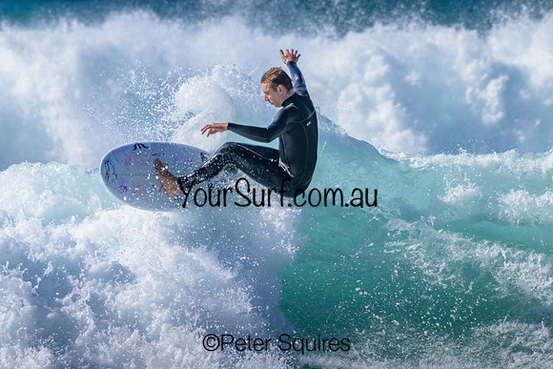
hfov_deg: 2.7
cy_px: 184
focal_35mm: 750
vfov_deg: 1.8
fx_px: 11523
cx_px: 276
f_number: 11
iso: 720
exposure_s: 1/2000
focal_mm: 750
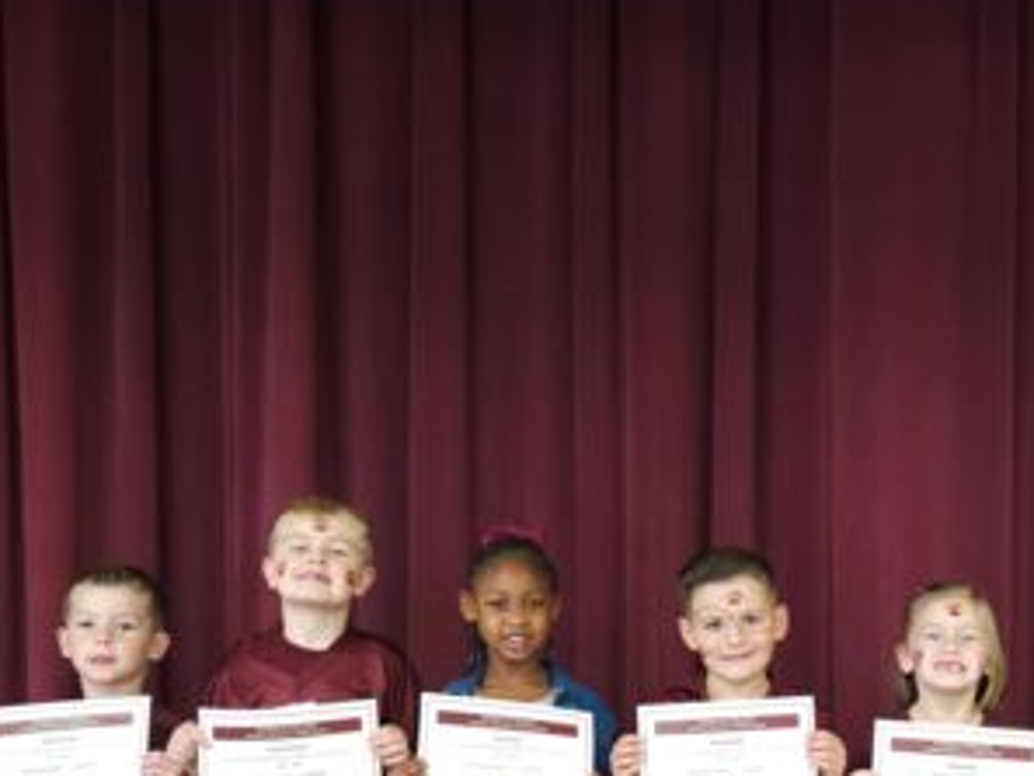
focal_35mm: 62
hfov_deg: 30.6
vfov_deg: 23.2
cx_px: 794
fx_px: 1853
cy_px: 668
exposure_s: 1/40
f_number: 1.8
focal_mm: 5.4
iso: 320
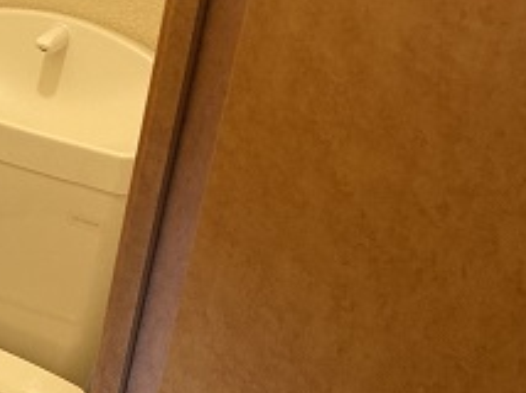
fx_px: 1123
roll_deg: -4.2
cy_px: 317
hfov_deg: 24.1
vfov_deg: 19.6
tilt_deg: -33.3
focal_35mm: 74
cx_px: -92
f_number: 1.8
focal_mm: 3.99
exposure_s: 1/60
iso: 250
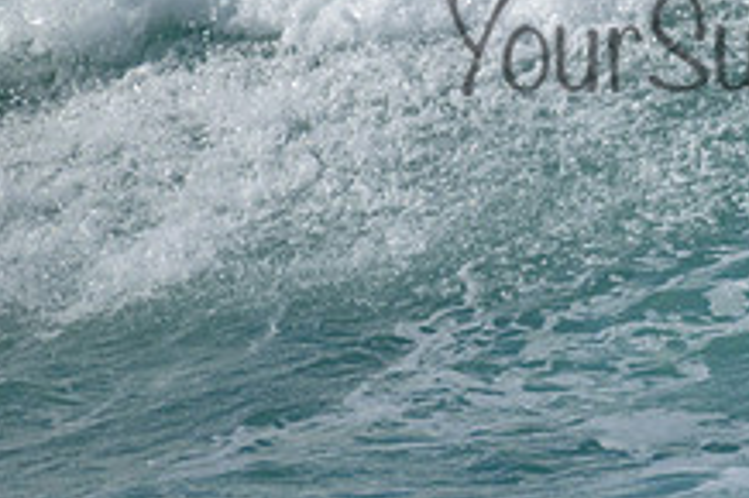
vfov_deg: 0.6
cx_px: 801
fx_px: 44343
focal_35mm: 2133
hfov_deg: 1.0
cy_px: 12
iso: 1800
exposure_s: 1/2000
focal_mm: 800
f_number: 11
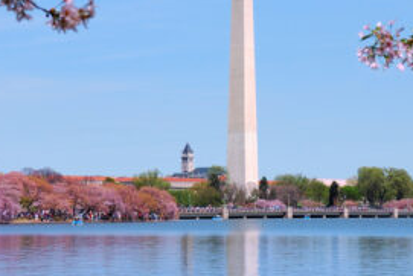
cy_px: 21
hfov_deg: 18.1
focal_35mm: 113
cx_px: 255
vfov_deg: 12.0
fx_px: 1297
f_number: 14
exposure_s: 1/200
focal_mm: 34
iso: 100
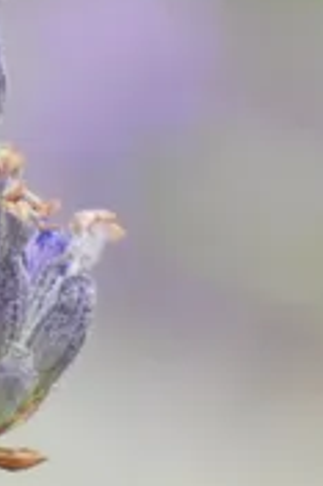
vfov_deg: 1.0
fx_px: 28073
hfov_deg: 0.7
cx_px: -127
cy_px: -86
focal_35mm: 2082
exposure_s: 1/100
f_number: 5.6
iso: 100
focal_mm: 98.3
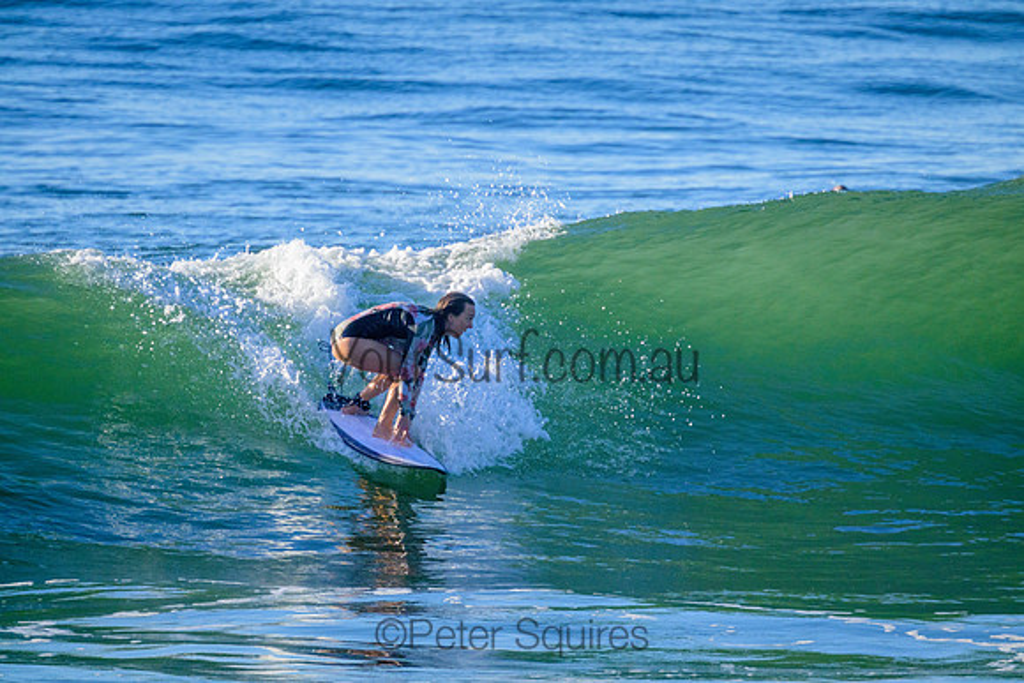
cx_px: 512
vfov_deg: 1.7
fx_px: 22760
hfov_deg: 2.6
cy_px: 342
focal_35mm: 800
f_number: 11
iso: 1250
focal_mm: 800
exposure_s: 1/2000
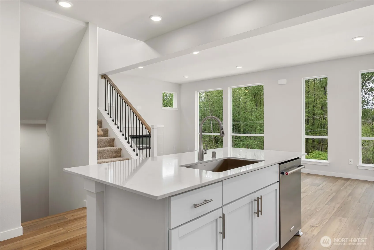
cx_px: 187
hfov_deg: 78.6
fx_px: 229
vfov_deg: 57.3
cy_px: 125
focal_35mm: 22
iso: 640
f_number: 7.1
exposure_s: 1/30
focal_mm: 22
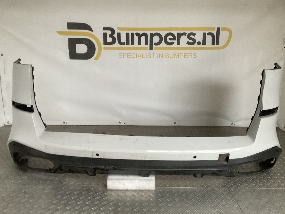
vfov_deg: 48.2
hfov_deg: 61.7
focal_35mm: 29
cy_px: 107
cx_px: 142
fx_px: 239
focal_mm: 3
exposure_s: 1/50
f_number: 1.8
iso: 64
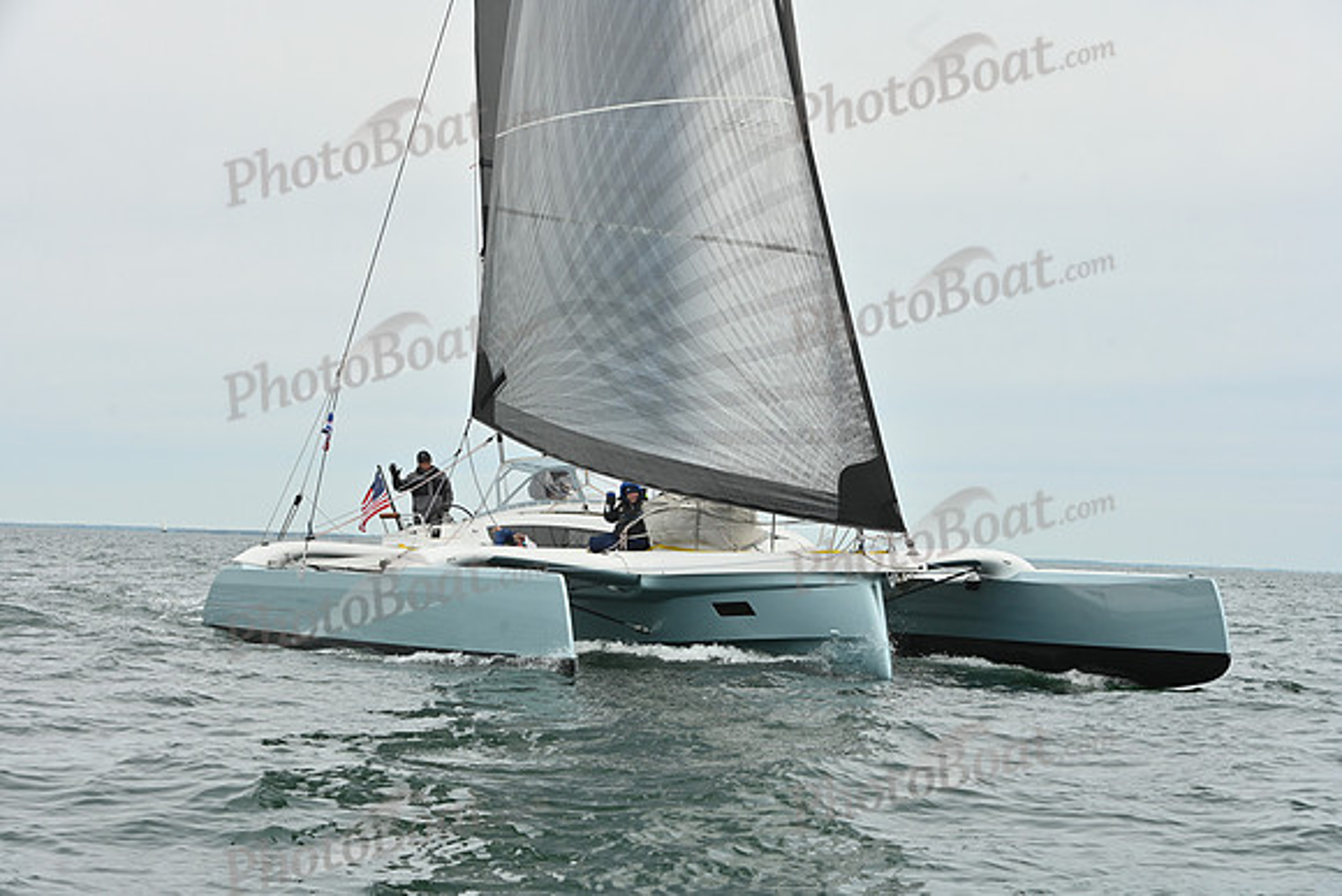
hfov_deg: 28.8
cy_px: 448
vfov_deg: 19.5
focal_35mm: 70
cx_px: 671
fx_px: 2610
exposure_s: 1/1250
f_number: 9
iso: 320
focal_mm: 70
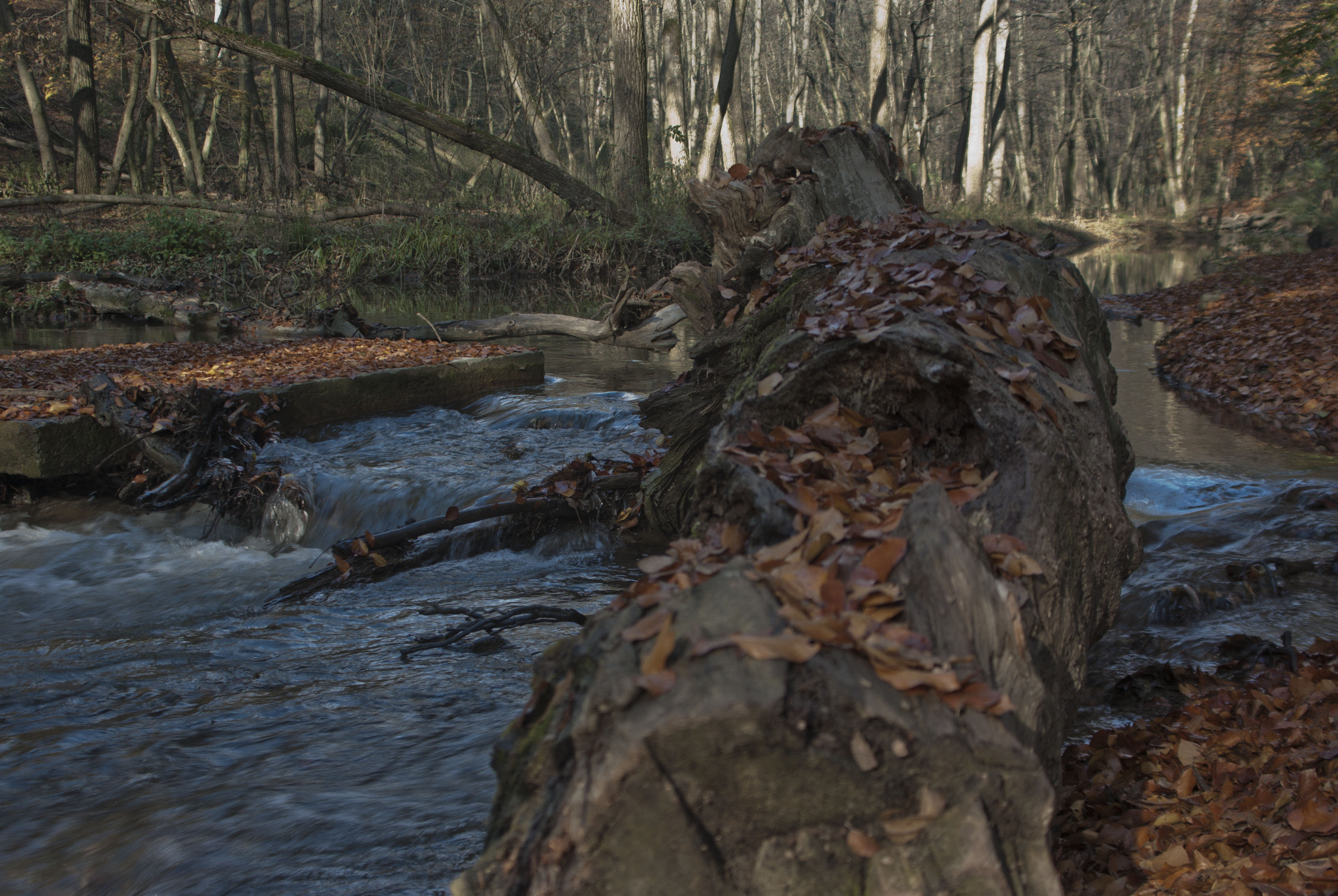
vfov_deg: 32.0
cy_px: 448
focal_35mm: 42
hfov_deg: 46.3
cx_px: 669
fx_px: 1563
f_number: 5.6
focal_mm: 28
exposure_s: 1/30
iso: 200
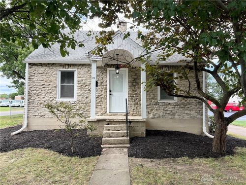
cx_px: 123
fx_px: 185
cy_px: 92
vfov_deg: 53.1
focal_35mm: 26
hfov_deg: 67.3
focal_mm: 5.7
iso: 50
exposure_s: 1/743
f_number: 1.5
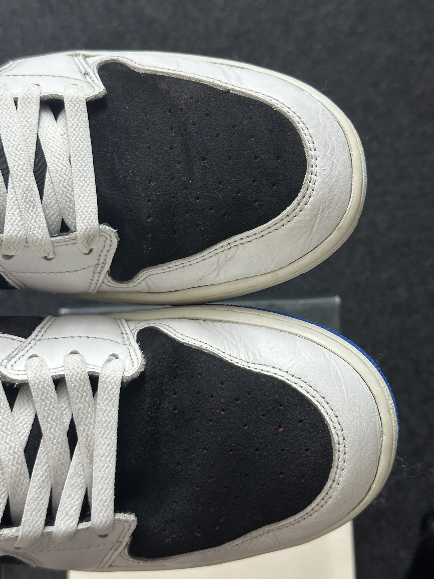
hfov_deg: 30.3
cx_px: 217
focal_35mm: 48
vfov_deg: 39.7
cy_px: 290
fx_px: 802
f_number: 1.78
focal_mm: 6.86
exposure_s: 1/33
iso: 200
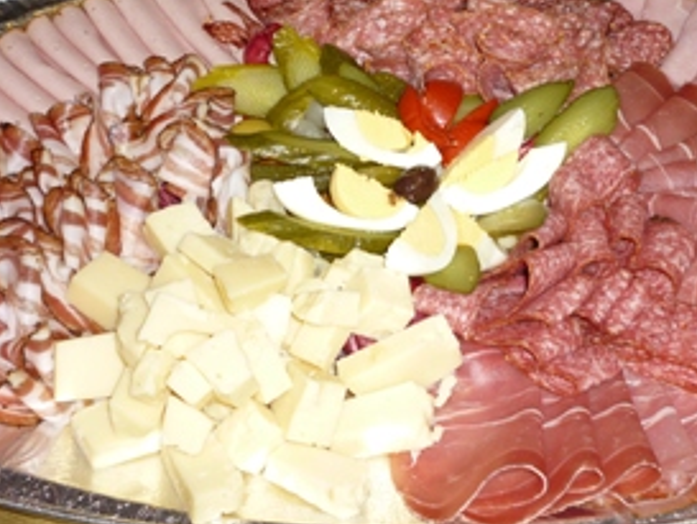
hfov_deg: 33.1
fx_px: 1168
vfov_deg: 24.9
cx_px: 411
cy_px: 115
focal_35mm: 58
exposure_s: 1/30
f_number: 2.8
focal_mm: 5.5
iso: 100
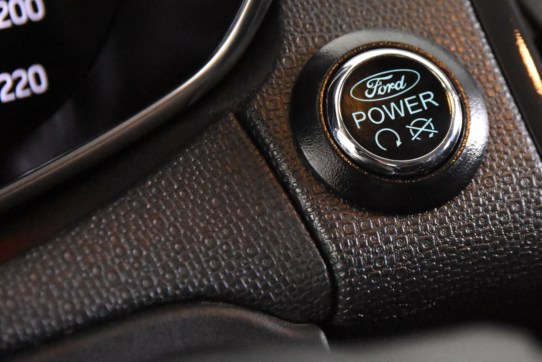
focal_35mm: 162
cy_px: 108
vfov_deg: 8.5
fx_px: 2439
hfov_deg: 12.6
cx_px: 414
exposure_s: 1/125
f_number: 4
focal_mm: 70
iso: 12800
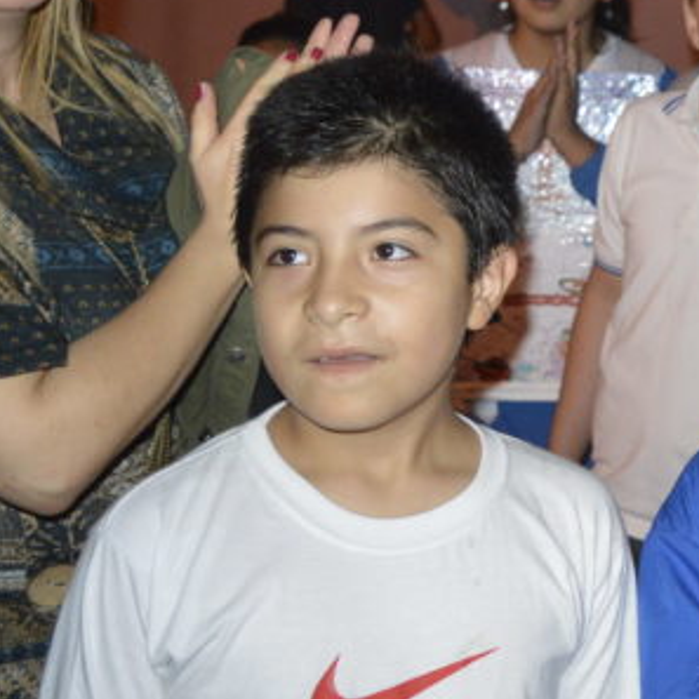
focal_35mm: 79
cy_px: 126
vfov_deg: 21.6
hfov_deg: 19.3
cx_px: 1036
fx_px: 1805
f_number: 3.5
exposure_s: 1/60
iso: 1000
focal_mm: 18
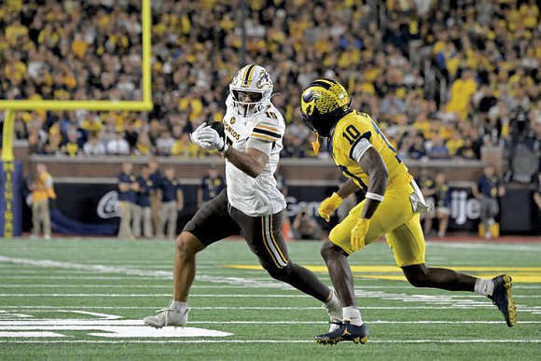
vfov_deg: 4.7
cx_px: 270
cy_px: 180
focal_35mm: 290
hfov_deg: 7.1
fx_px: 4359
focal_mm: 290
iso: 6400
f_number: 5.6
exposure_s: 1/1000
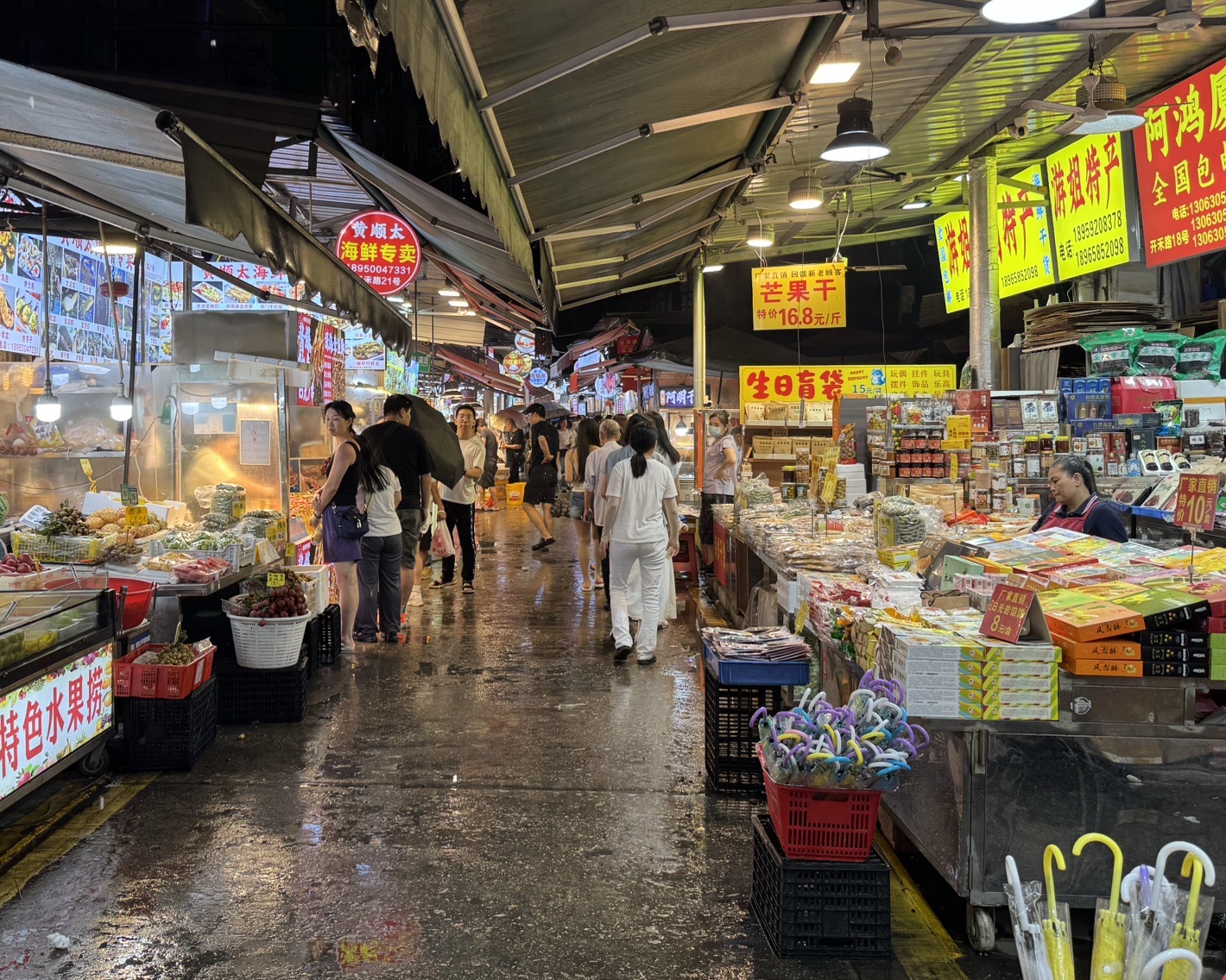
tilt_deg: +1.6
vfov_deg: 44.4
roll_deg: +0.9
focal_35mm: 33
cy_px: 406
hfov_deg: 53.9
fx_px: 1197
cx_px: 508
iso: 64
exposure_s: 1/100
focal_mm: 6.76
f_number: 1.78
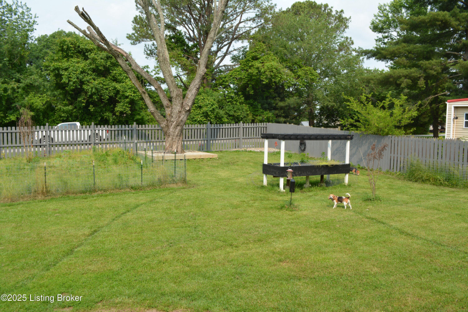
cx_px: 234
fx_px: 390
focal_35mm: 30
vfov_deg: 43.6
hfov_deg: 61.9
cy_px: 156
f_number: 8
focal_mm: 20
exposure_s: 1/250
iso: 200
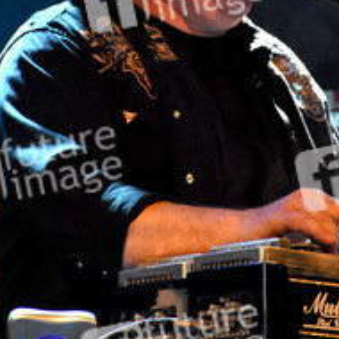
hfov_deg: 4.7
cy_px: 80
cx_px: 225
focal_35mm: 375
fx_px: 4155
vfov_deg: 4.7
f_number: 5.6
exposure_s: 1/160
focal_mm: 140
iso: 2500
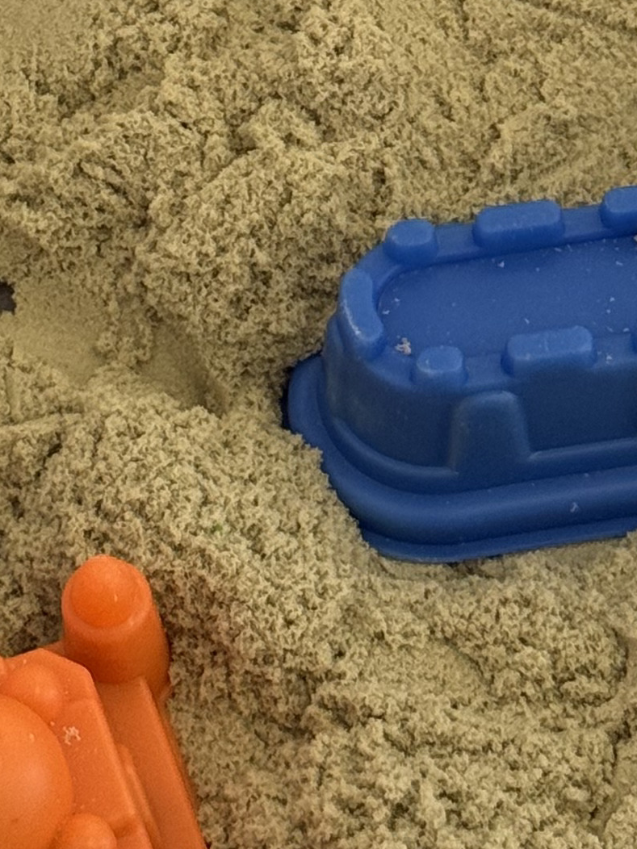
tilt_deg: -51.8
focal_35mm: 184
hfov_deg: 8.0
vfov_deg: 10.4
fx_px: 4515
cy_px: -429
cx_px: 17
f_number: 1.78
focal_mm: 6.76
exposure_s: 1/80
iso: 100
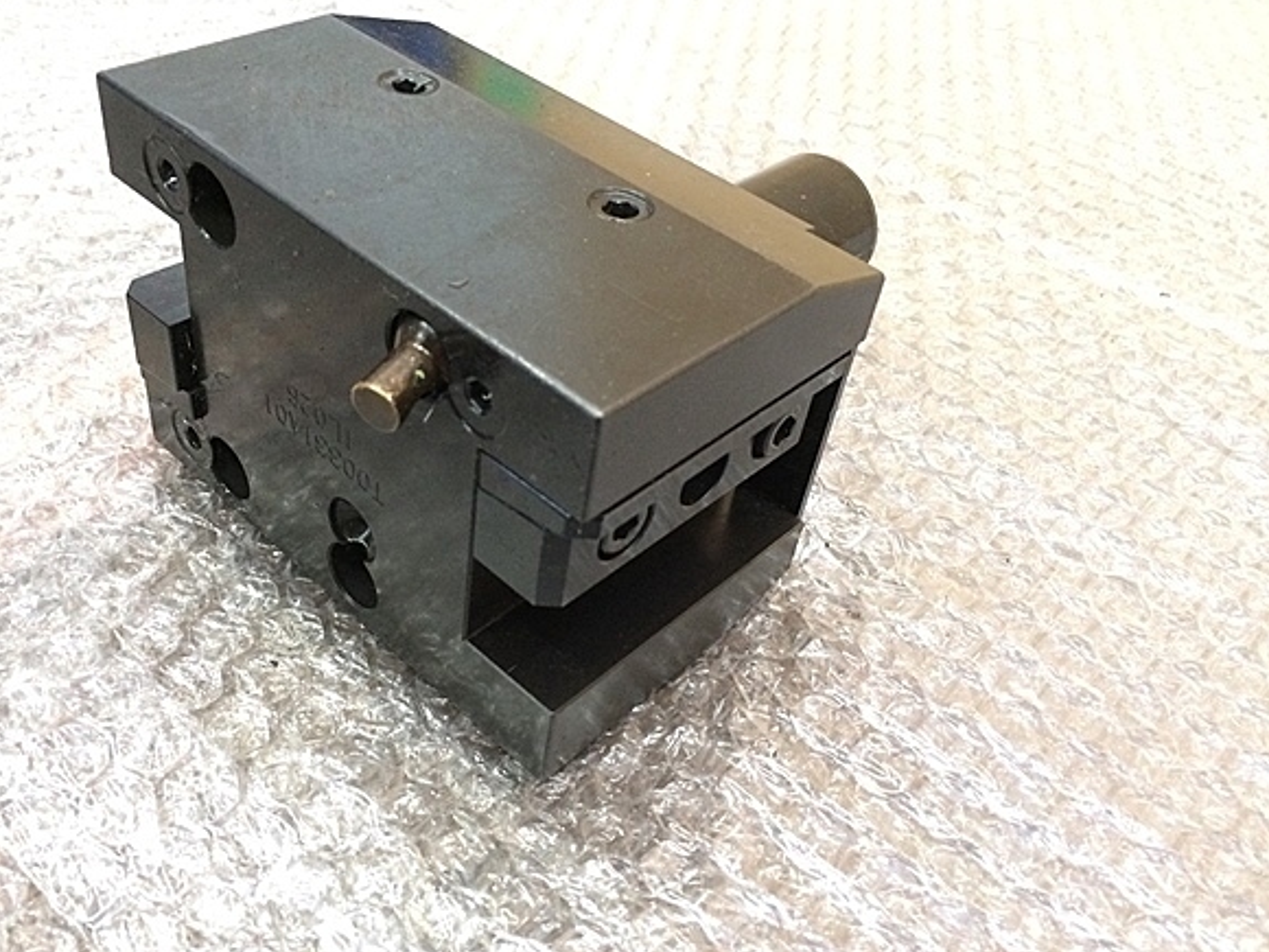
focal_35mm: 32
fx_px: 1173
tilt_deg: -45.6
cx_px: 582
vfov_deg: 44.1
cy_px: 499
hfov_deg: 56.7
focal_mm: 4.15
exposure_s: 1/30
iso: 250
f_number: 2.2
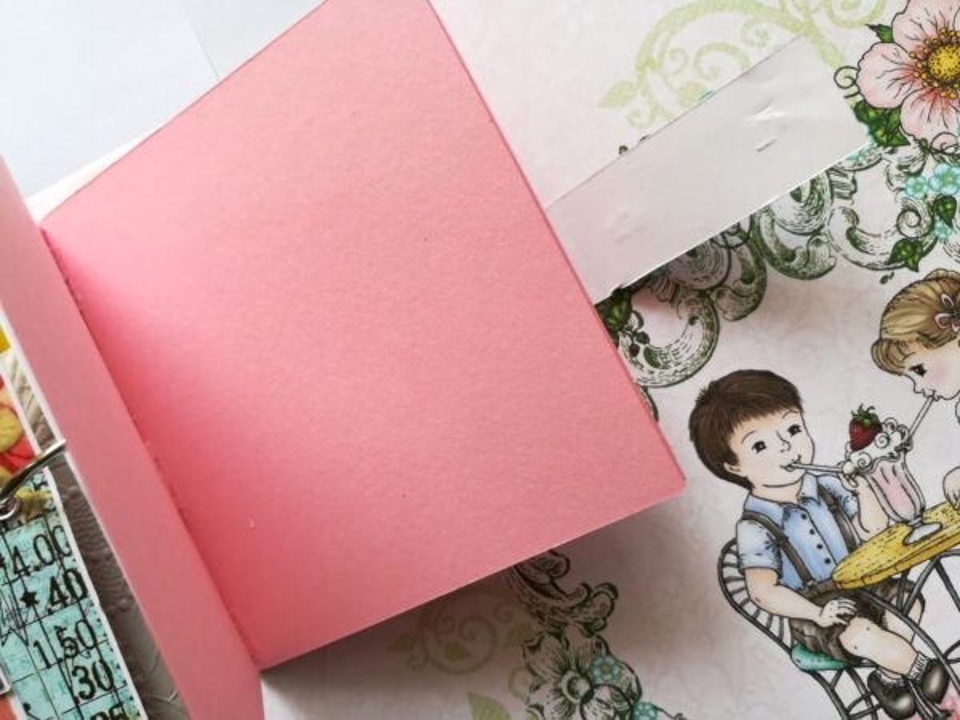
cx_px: 480
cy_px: 360
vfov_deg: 53.1
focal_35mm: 26
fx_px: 721
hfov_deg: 67.3
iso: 64
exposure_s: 1/120
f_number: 2.2
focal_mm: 3.83
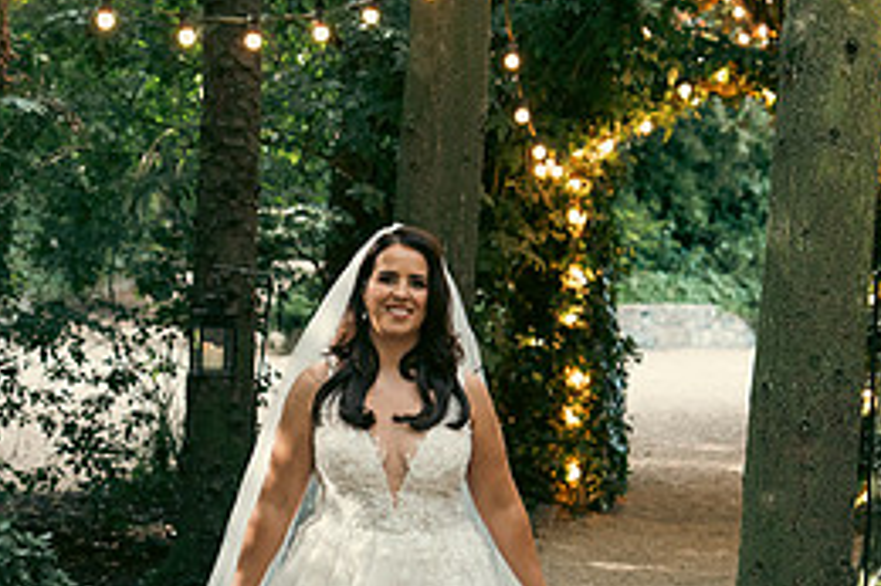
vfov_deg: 10.9
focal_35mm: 125
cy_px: 496
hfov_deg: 16.4
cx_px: 417
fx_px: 3057
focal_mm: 56
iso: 640
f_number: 3.5
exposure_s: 1/200
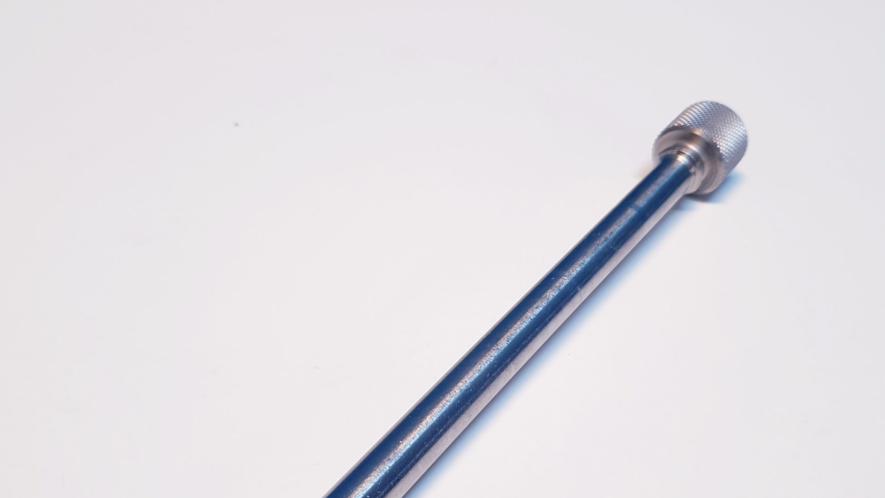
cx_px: 440
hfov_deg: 52.8
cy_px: 301
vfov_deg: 31.1
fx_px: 892
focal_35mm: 38
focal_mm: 4.3
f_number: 2.4
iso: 80
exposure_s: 1/50
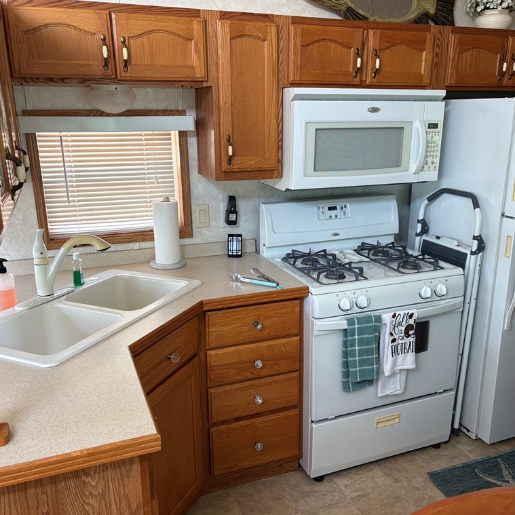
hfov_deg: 52.5
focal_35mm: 31
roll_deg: +1.2
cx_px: 267
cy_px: 255
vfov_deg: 52.5
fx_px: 522
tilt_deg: -17.2
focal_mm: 5.96
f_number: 1.6
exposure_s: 1/90
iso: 125
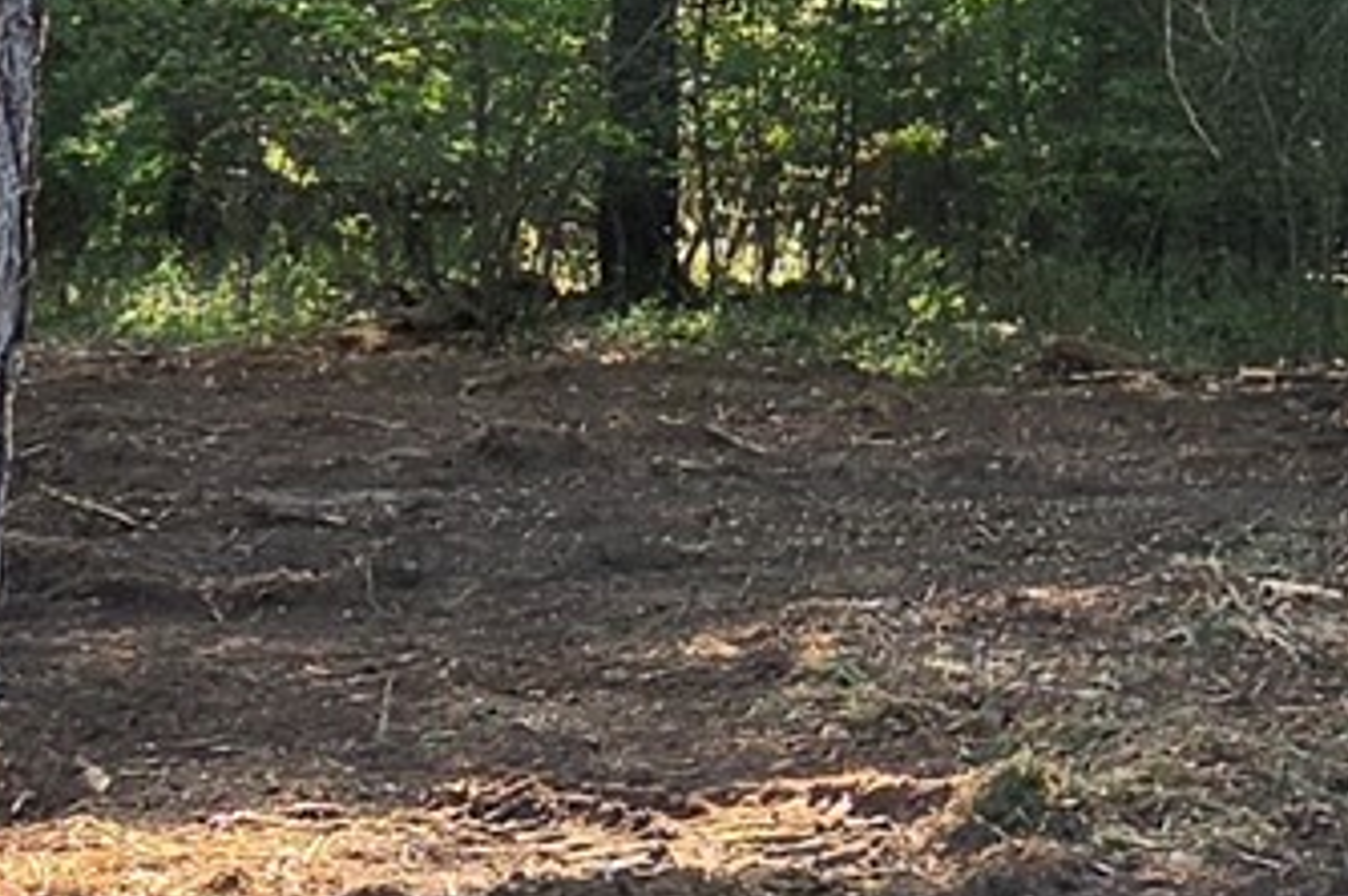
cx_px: 1941
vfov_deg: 16.0
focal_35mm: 83
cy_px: -89
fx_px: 3105
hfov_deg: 21.2
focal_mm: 2.2
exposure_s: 1/371
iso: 32
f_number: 1.9
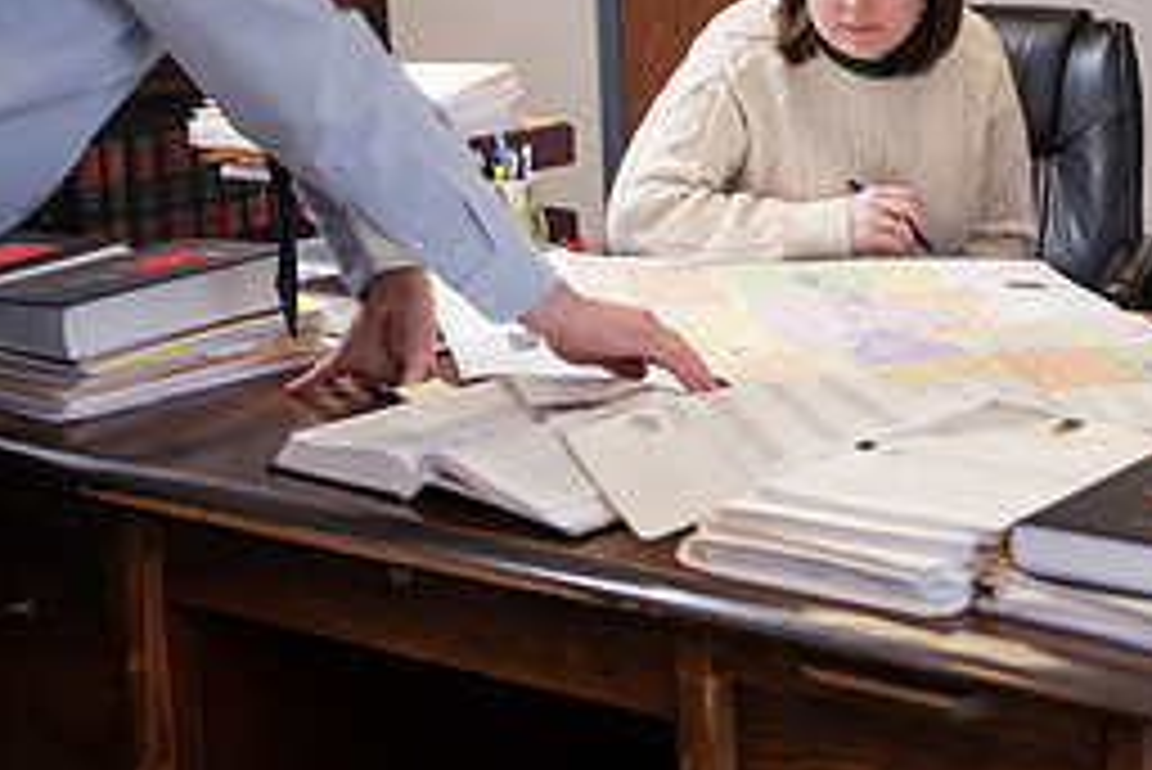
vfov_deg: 15.7
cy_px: 101
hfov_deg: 23.1
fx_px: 2753
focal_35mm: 86
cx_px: 1008
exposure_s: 1/160
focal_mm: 38
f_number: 3.2
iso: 800
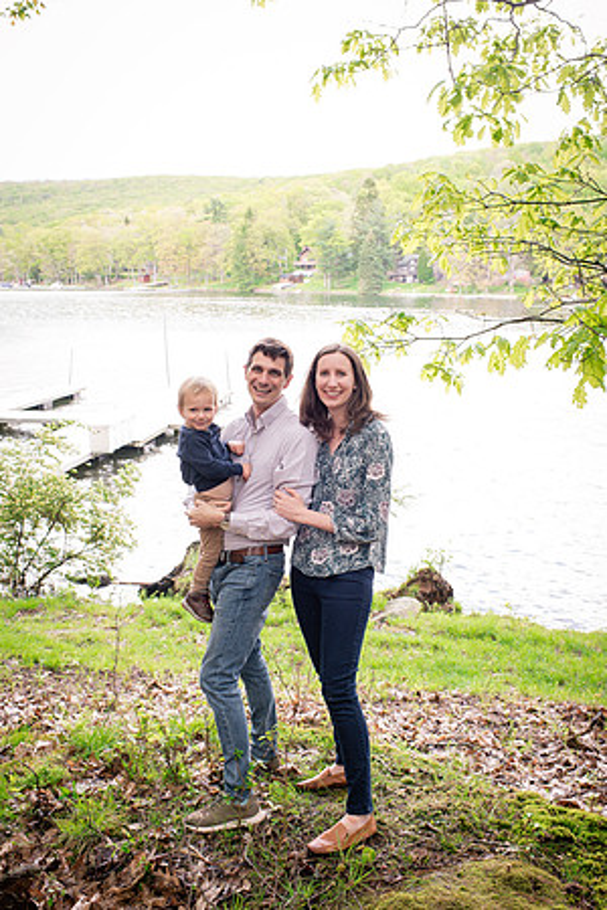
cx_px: 304
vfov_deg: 54.4
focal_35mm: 35
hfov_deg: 37.9
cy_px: 455
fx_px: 885
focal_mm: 35
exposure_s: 1/160
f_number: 6.3
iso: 800
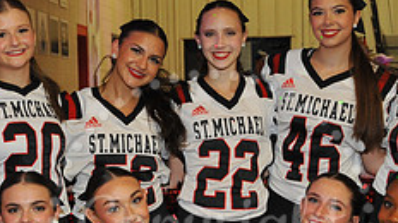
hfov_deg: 16.4
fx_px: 1381
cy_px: 232
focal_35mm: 131
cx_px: 211
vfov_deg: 9.2
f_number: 6.3
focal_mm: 50
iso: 1600
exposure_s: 1/60
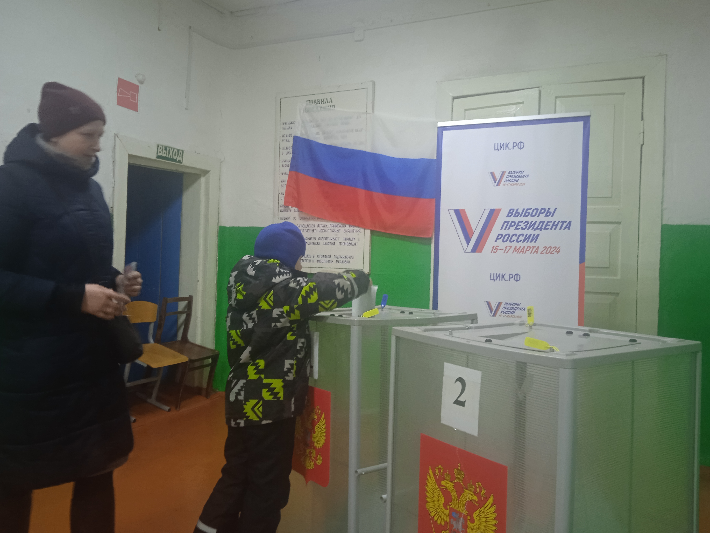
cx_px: 355
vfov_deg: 49.7
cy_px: 266
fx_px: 574
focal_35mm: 28
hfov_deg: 63.4
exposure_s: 1/25
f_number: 2.2
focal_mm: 3.43
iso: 576
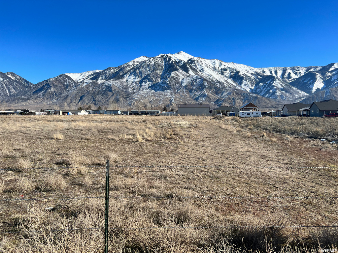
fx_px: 254
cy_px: 126
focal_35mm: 26
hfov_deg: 67.3
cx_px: 169
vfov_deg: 53.1
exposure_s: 1/4444
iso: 50
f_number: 1.5
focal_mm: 5.7
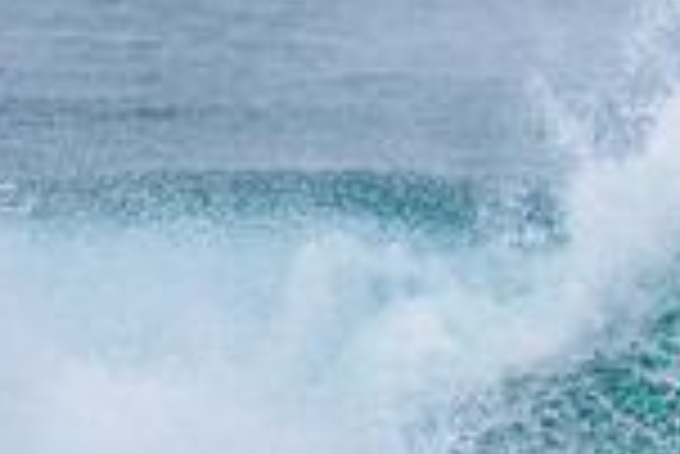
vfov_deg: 0.7
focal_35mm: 1915
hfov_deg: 1.1
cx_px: 1252
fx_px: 36206
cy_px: 218
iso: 280
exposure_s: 1/2000
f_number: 5.6
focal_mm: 500
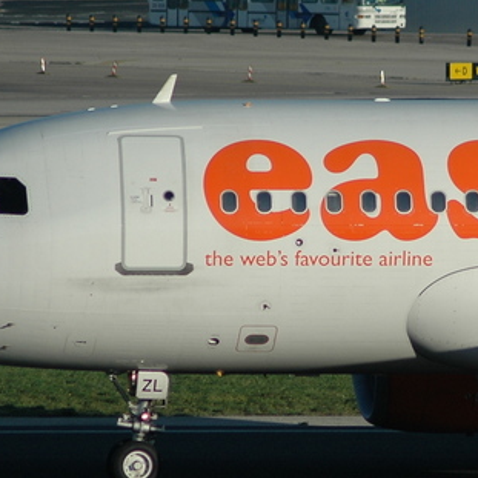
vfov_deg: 1.6
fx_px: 17294
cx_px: 400
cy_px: 225
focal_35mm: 1107
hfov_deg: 1.6
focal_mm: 300
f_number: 6
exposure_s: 1/1250
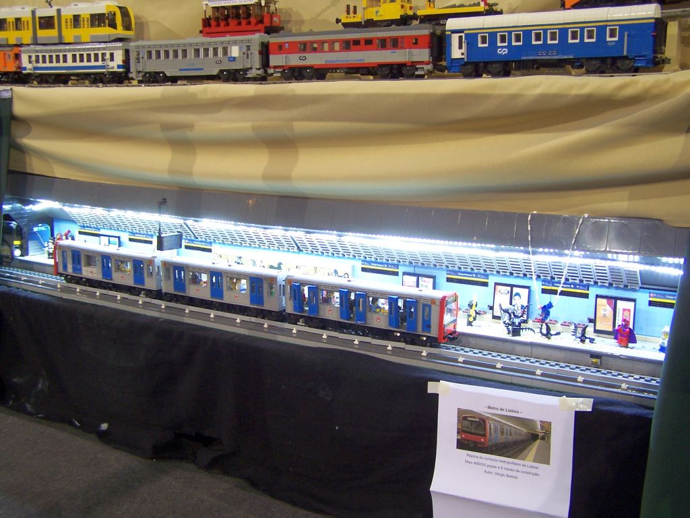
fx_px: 757
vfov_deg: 37.7
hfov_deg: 49.0
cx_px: 345
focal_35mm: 38
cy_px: 259
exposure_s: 1/6
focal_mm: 6.3
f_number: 2.8
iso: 80
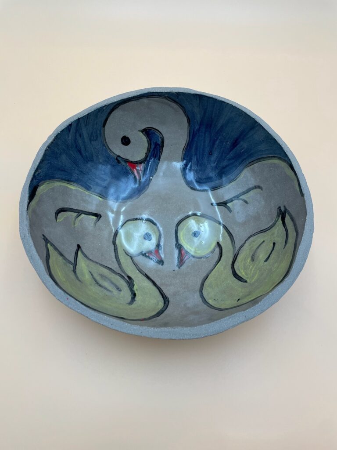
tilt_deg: -67.0
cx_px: 168
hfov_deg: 53.1
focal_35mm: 26
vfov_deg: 67.3
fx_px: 337
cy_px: 225
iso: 50
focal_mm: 4.2
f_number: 1.6
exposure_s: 1/100
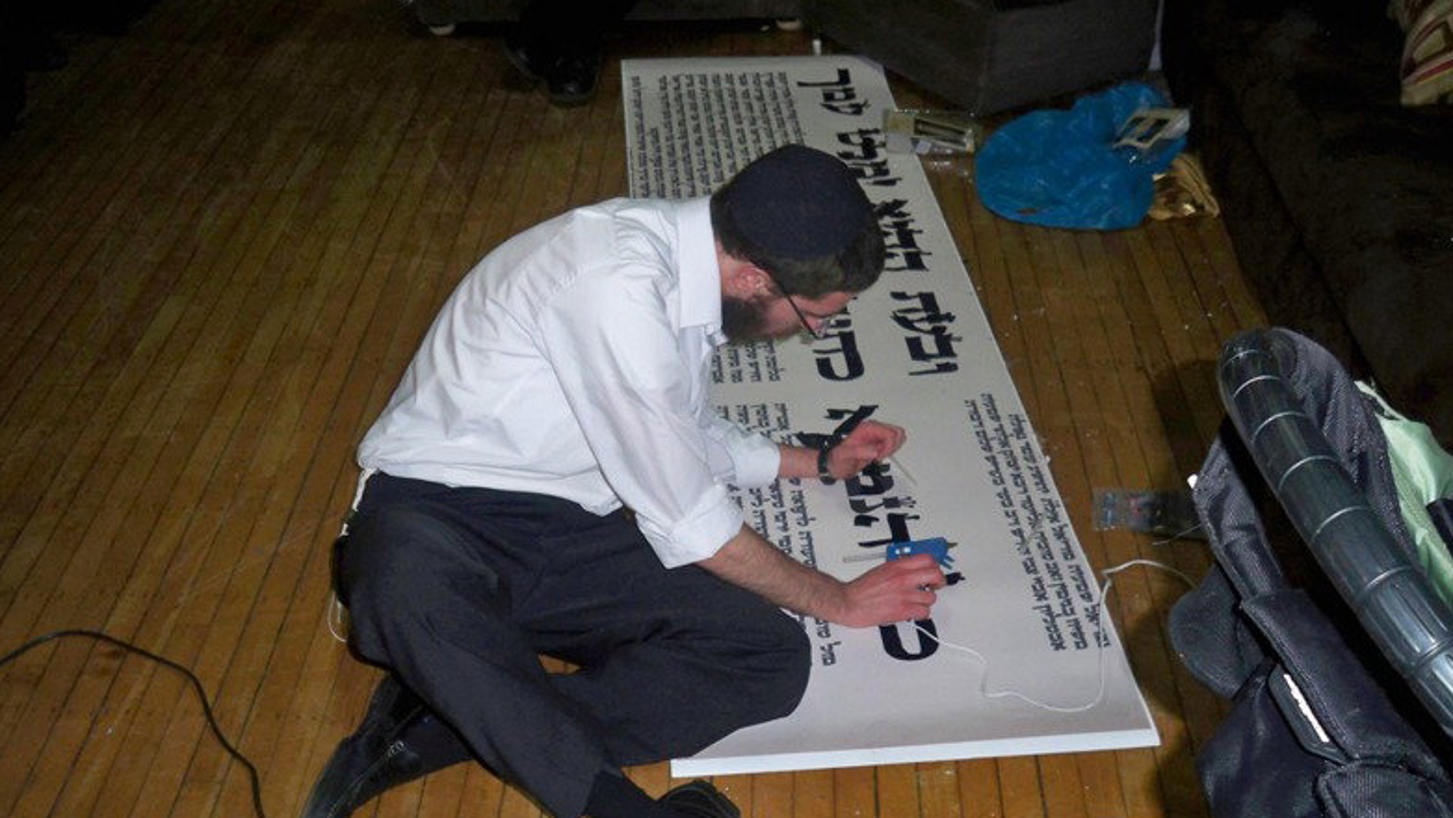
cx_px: 740
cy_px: 495
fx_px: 1503
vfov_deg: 30.3
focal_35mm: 39
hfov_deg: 51.6
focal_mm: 6.3
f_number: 3.1
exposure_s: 1/60
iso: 200
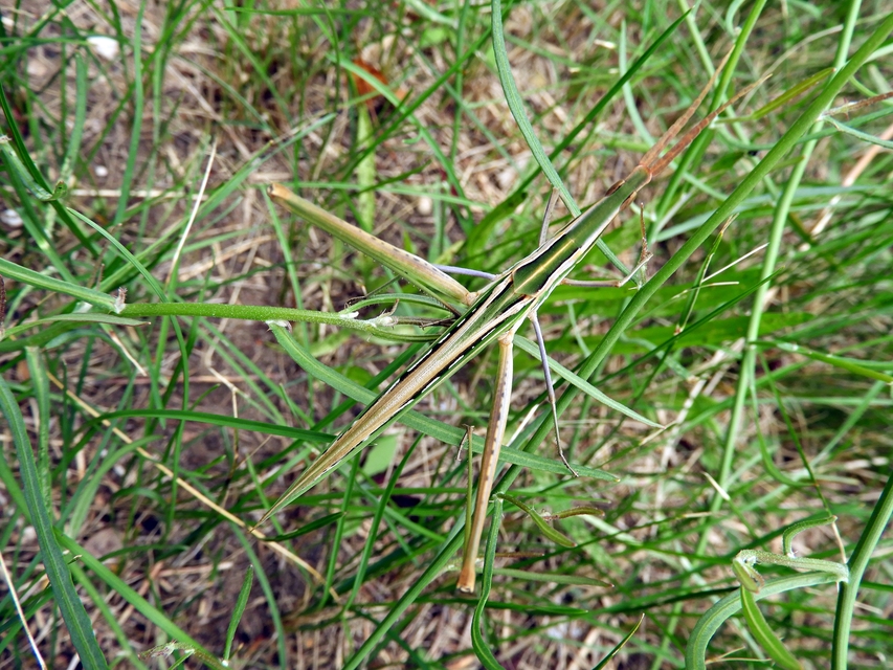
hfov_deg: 60.0
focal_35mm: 30
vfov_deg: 46.8
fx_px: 774
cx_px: 446
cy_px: 335
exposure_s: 1/100
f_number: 3.5
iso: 100
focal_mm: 5.4
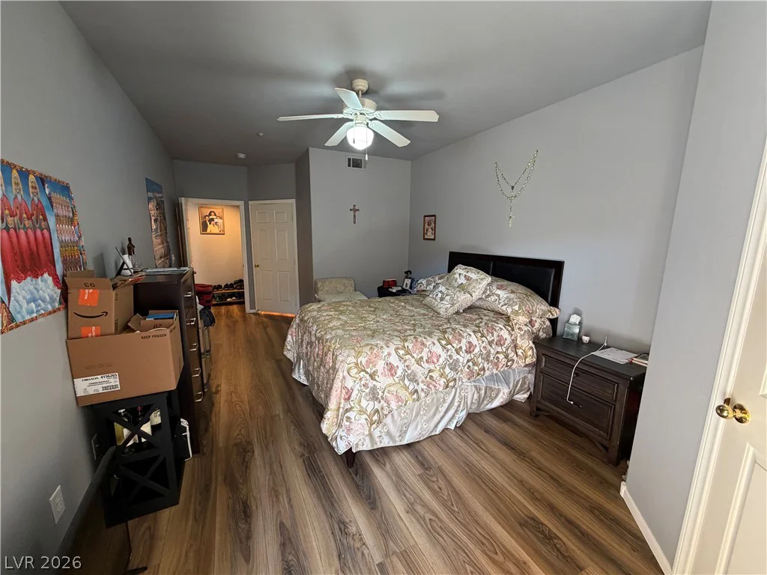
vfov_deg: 85.7
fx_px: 310
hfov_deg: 102.1
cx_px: 384
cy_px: 288
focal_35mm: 14
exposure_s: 1/60
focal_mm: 2.22
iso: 320
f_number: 2.2
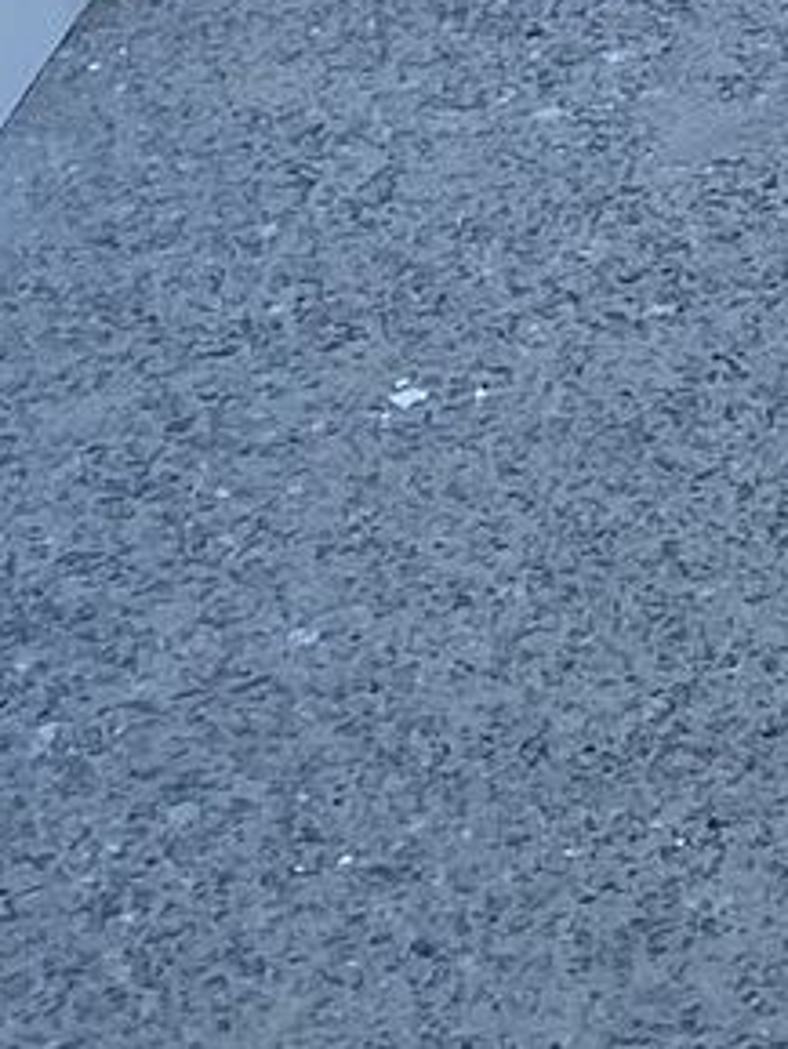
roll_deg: +3.3
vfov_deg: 8.8
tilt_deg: -13.4
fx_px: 6278
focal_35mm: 207
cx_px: 2600
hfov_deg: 6.4
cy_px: -1387
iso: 32
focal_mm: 4.25
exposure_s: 1/630
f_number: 1.8
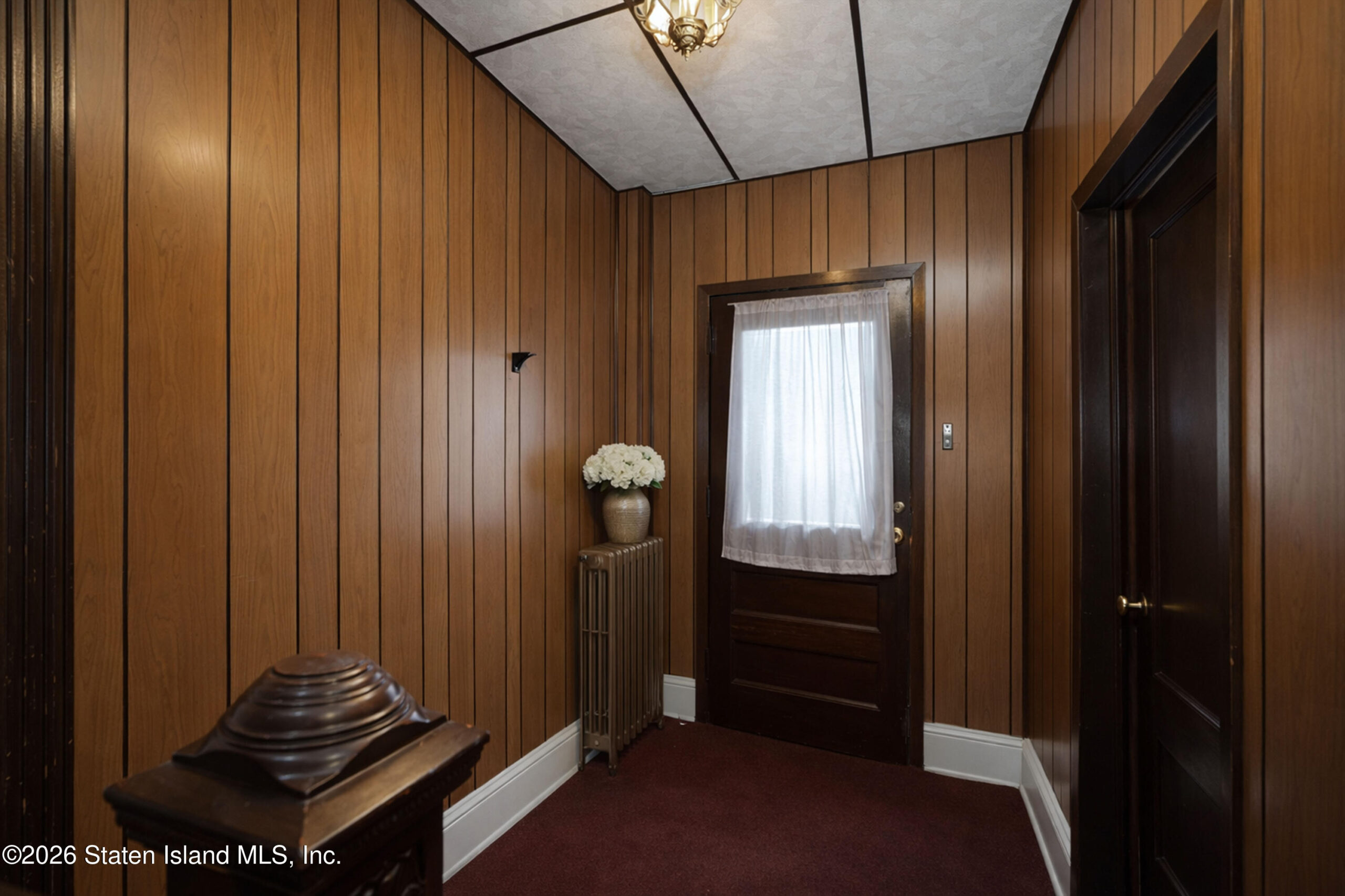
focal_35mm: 16
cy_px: 448
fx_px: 598
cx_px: 672
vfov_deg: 73.8
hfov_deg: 96.7
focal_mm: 16
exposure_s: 1/6
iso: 64
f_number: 4
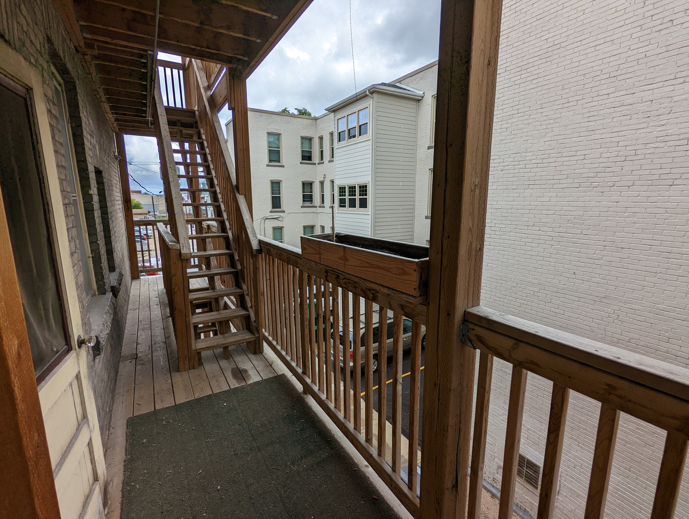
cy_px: 260
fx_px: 319
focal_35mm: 16
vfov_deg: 78.2
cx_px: 344
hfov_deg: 94.4
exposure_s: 1/1689
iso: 47
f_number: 2.2
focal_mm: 2.35
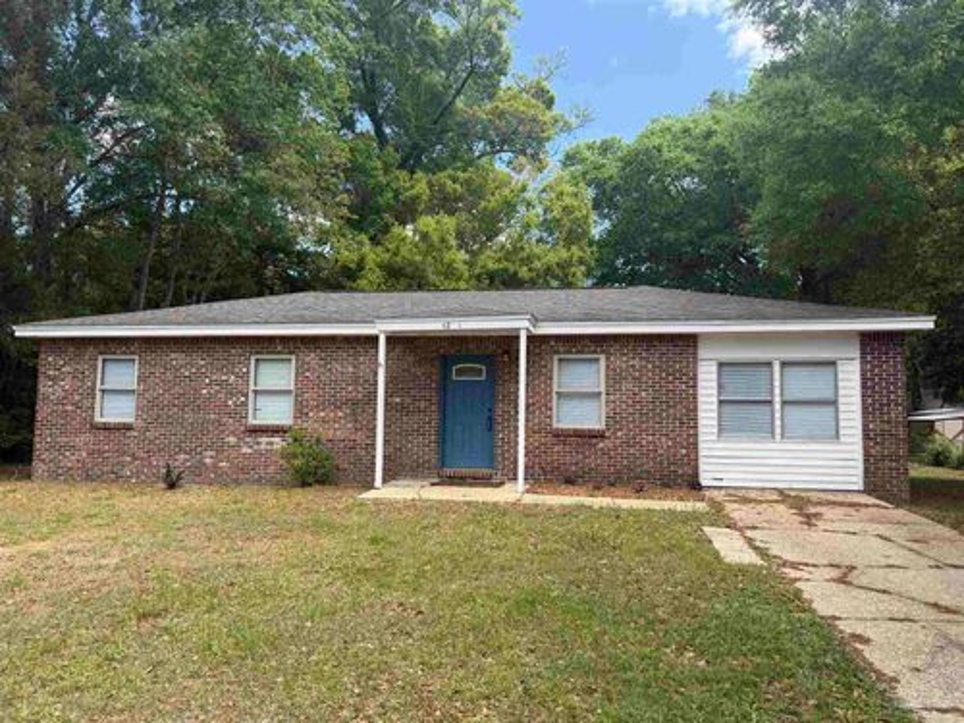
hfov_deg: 71.6
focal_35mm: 24
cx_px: 482
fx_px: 668
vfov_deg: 56.8
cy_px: 362
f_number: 1.78
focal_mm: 6.76
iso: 100
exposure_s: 1/1106
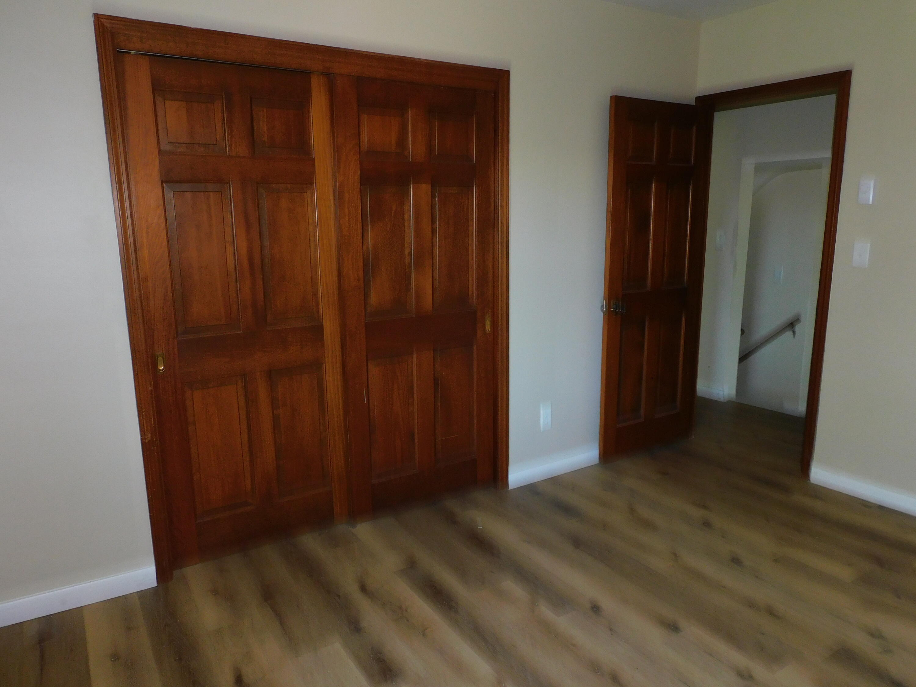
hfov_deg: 71.6
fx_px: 635
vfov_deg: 56.8
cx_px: 458
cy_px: 344
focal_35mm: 24
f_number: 3.3
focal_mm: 4.3
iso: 200
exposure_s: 1/30
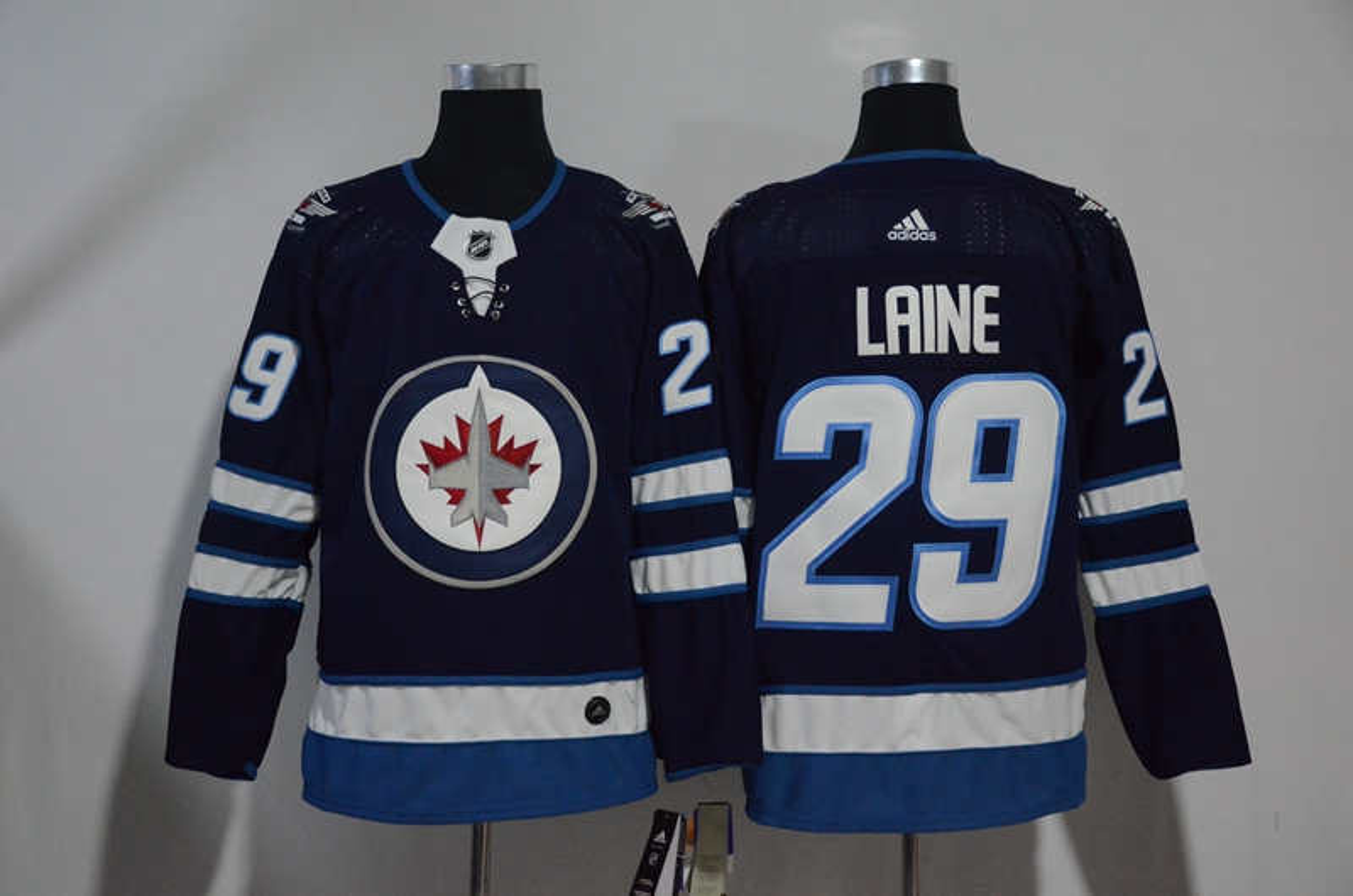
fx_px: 2363
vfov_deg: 21.5
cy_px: 448
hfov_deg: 32.0
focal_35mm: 63
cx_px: 676
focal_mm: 42
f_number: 4.5
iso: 4000
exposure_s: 1/80
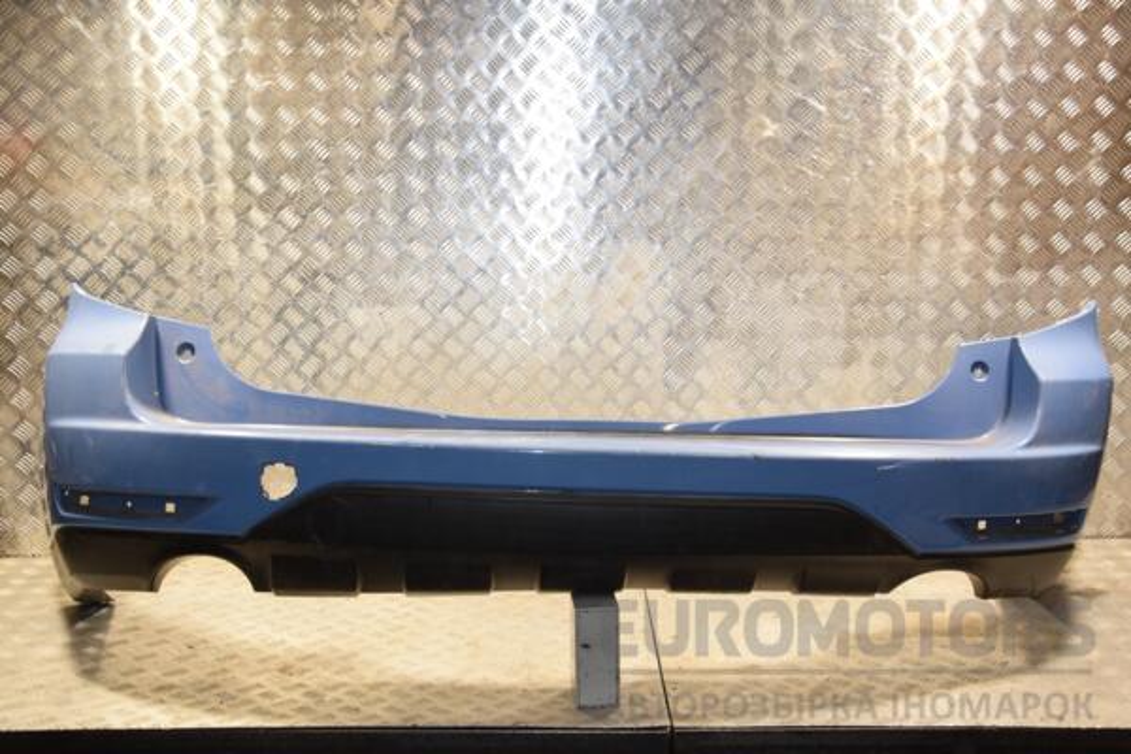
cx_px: 566
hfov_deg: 43.6
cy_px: 377
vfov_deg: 29.9
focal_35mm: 45
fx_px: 1414
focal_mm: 30
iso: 800
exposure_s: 1/200
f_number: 5.6
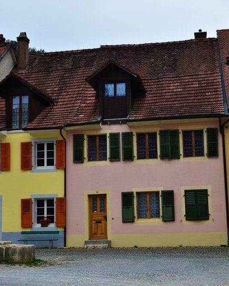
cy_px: 142
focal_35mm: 54
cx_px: 142
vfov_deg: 34.9
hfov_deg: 28.2
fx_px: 455
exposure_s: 1/160
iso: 320
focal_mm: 25
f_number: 9
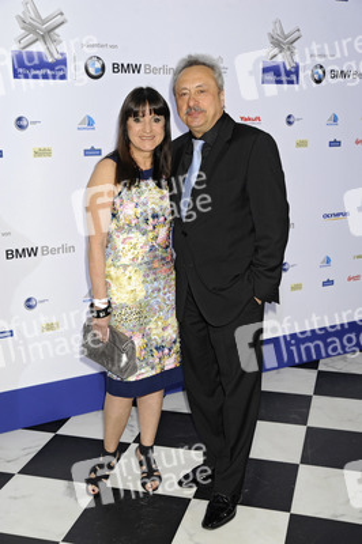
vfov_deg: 42.8
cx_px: 181
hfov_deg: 29.2
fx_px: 695
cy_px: 272
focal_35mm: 46
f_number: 5.6
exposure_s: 1/160
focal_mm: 46
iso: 640
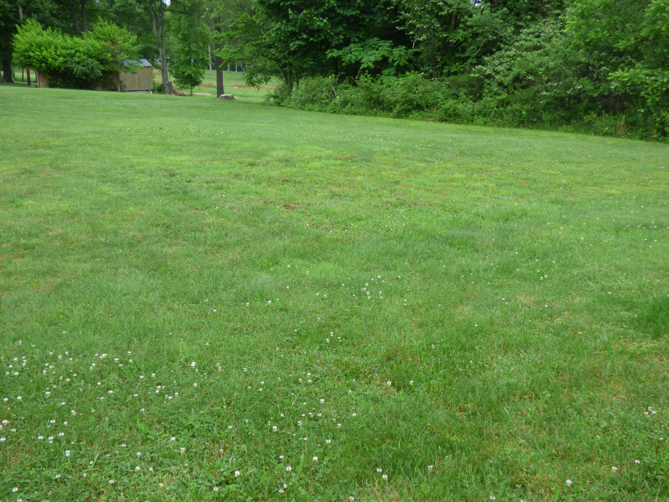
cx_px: 334
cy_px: 251
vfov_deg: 32.2
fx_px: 870
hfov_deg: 42.1
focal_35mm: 45
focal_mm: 7.79
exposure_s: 1/100
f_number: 3.7
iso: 100
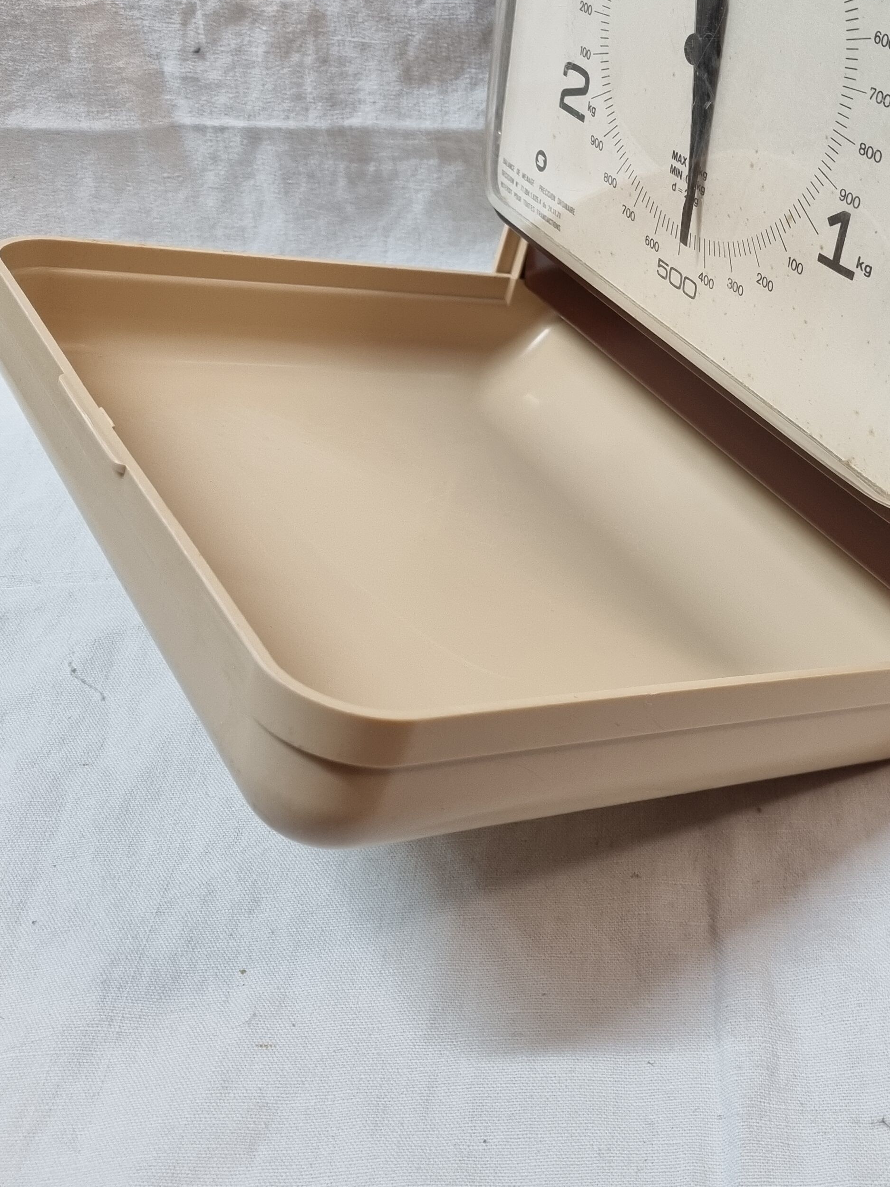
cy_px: 351
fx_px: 1440
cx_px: 673
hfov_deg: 33.6
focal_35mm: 42
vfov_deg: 43.8
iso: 200
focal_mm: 5.4
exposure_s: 1/50
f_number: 1.8
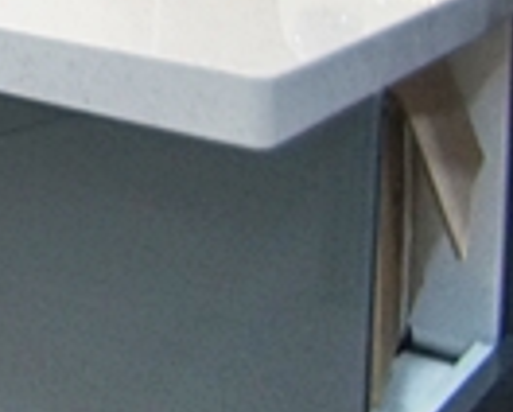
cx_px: -933
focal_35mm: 85
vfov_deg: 15.4
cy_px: -342
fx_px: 1292
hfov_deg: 12.4
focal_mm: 10
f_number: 3.5
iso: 800
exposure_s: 1/200
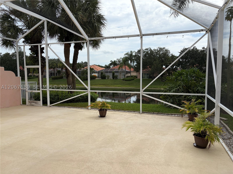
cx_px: 116
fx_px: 175
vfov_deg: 53.1
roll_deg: -0.5
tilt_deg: -4.6
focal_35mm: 26
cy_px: 87
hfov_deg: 67.3
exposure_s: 1/4950
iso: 64
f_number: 1.6
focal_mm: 5.96
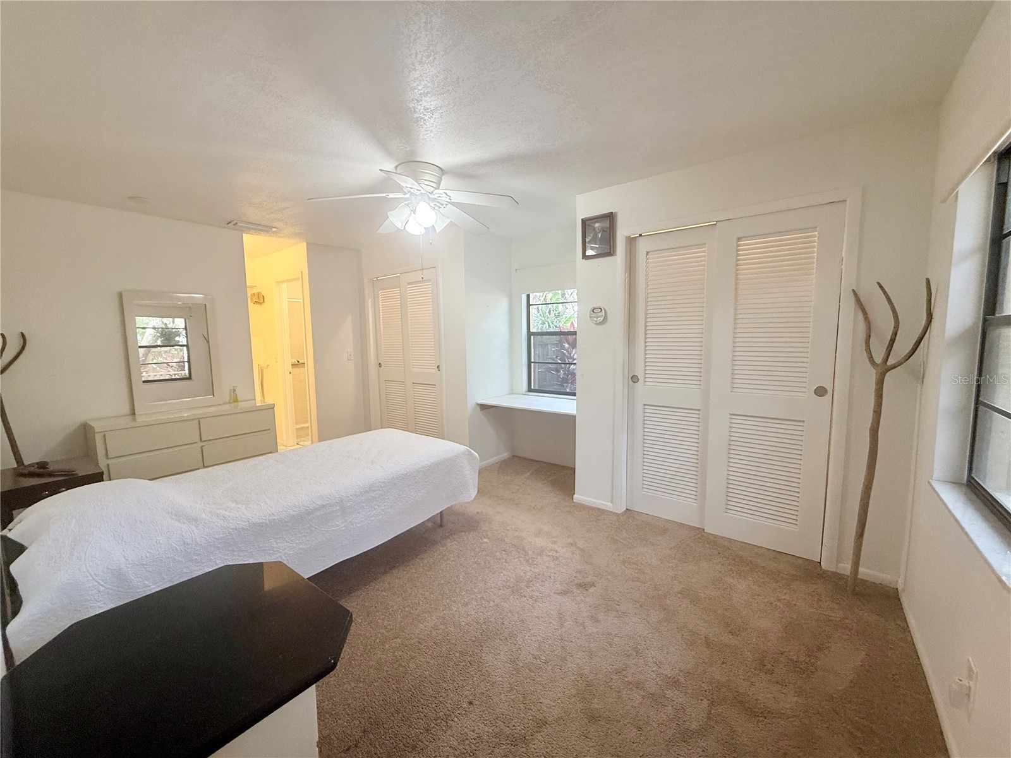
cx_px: 506
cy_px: 379
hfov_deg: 102.1
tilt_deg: -5.7
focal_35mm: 14
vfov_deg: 85.7
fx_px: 409
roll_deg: +0.8
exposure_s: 1/60
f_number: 2.2
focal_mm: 2.22
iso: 200
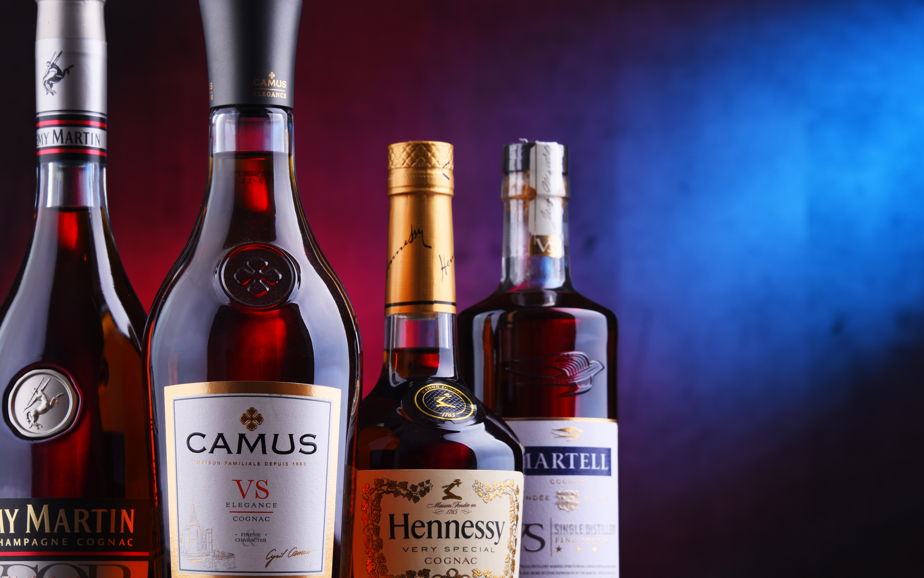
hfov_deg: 14.4
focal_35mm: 145
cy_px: 353
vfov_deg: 9.0
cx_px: 427
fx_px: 3651
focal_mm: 122
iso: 100
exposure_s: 1/125
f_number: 13
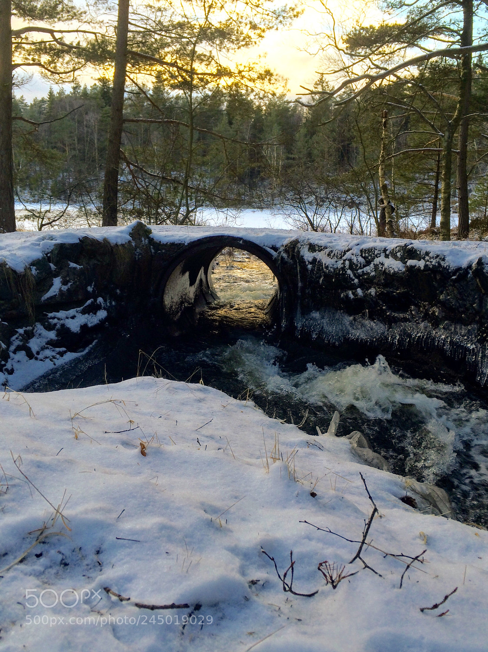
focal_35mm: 29
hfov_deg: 48.2
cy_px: 326
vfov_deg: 61.7
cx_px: 244
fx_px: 545
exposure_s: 1/224
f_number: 2.2
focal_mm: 4.15
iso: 32
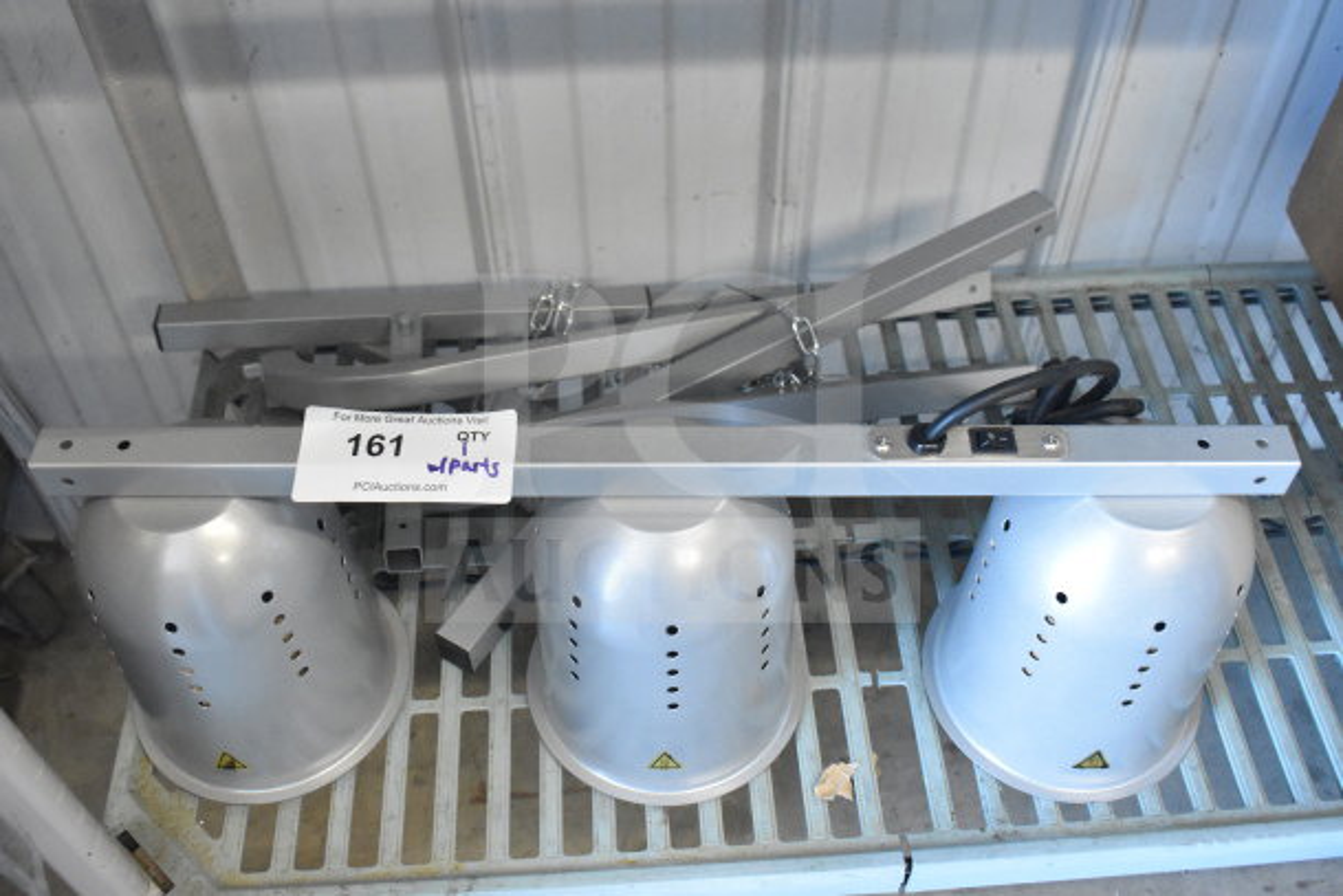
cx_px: 672
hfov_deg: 53.1
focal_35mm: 36
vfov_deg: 36.9
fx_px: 1343
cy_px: 448
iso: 6400
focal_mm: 24
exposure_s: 1/125
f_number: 5.6
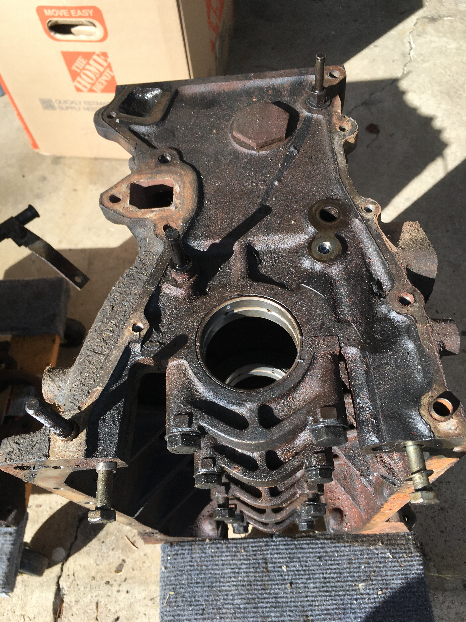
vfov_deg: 61.7
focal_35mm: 29
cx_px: 233
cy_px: 311
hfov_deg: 48.2
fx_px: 521
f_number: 2.2
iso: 25
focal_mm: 4.15
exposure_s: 1/516
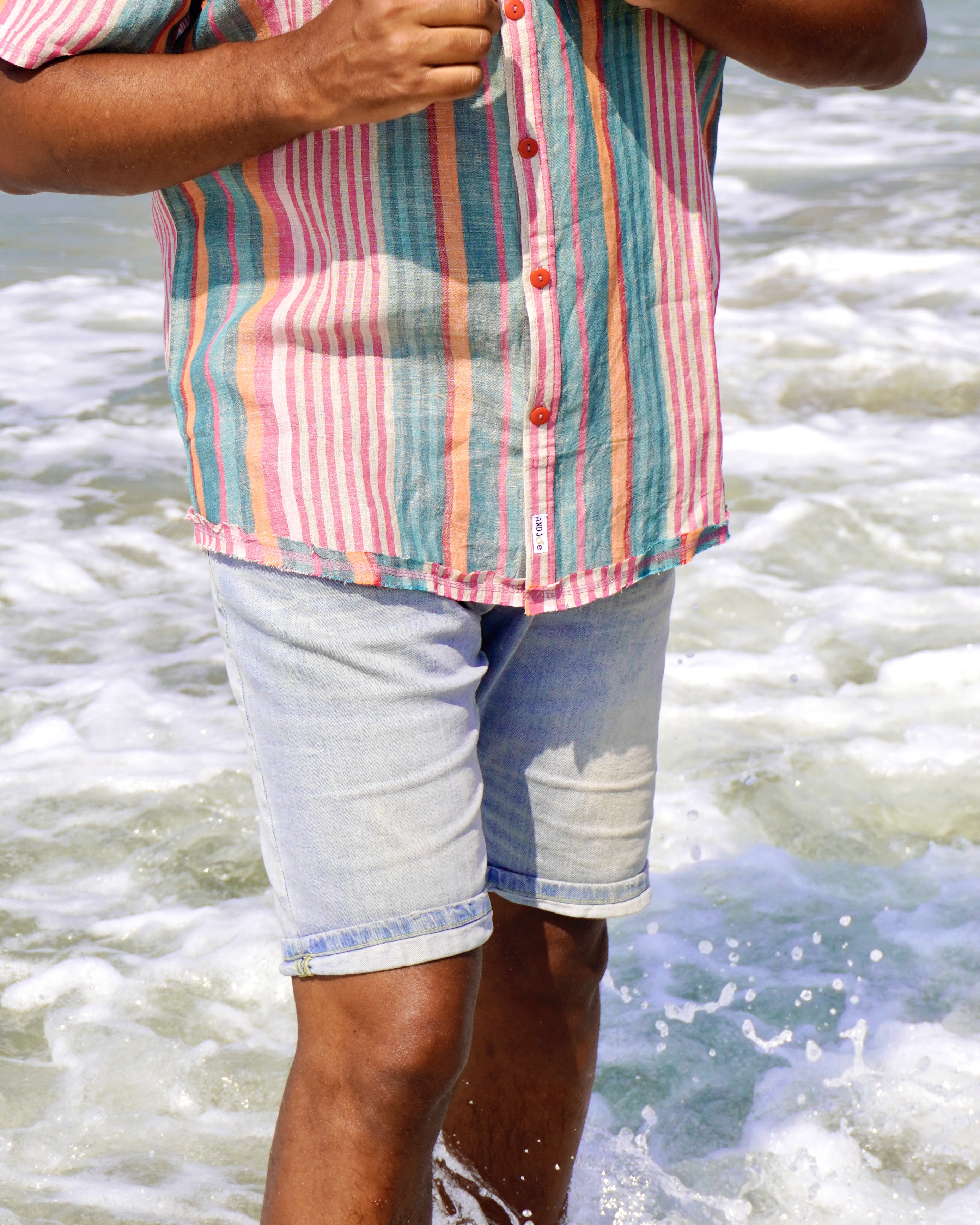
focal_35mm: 107
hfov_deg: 14.4
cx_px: 651
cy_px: 213
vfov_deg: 17.8
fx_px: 3879
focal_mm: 44
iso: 100
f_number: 5.6
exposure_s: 1/1000
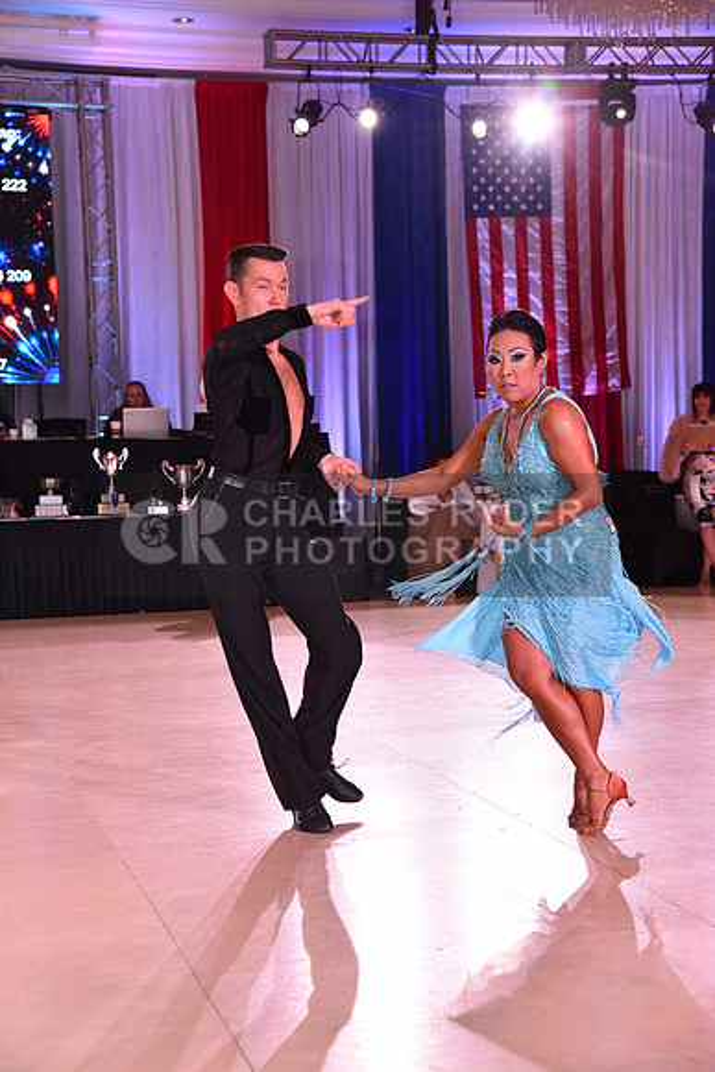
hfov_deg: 21.9
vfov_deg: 32.4
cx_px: 358
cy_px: 536
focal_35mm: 62
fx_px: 1846
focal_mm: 62
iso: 2500
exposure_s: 1/320
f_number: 6.3
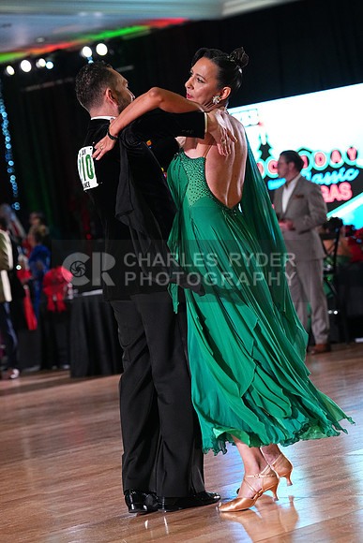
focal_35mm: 123
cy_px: 272
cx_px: 182
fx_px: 1859
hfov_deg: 11.2
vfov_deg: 16.6
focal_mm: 123
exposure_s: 1/400
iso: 6400
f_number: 5
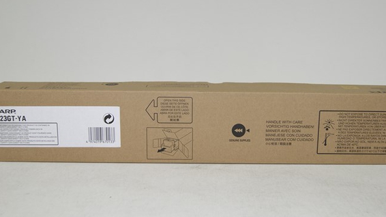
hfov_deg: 43.7
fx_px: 481
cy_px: 116
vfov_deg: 25.4
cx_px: 209
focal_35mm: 47
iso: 400
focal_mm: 24
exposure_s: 1/60
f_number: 5.6
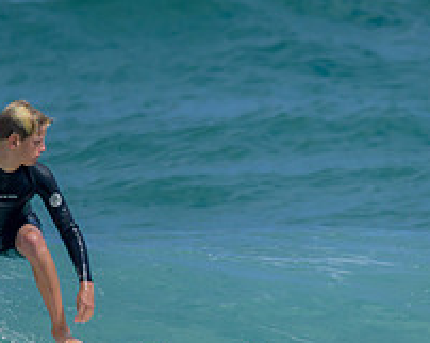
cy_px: 219
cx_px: 233
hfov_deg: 0.7
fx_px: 37552
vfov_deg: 0.5
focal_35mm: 2955
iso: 280
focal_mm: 800
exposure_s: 1/2500
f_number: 6.3
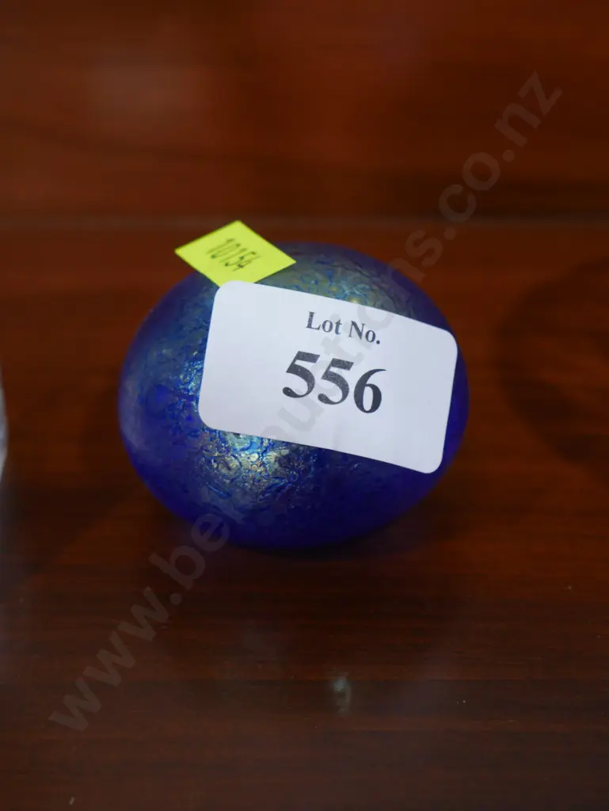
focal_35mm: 66
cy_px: 406
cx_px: 304
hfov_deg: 22.3
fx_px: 1547
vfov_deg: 29.4
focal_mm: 33
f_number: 5.4
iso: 800
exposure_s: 1/80
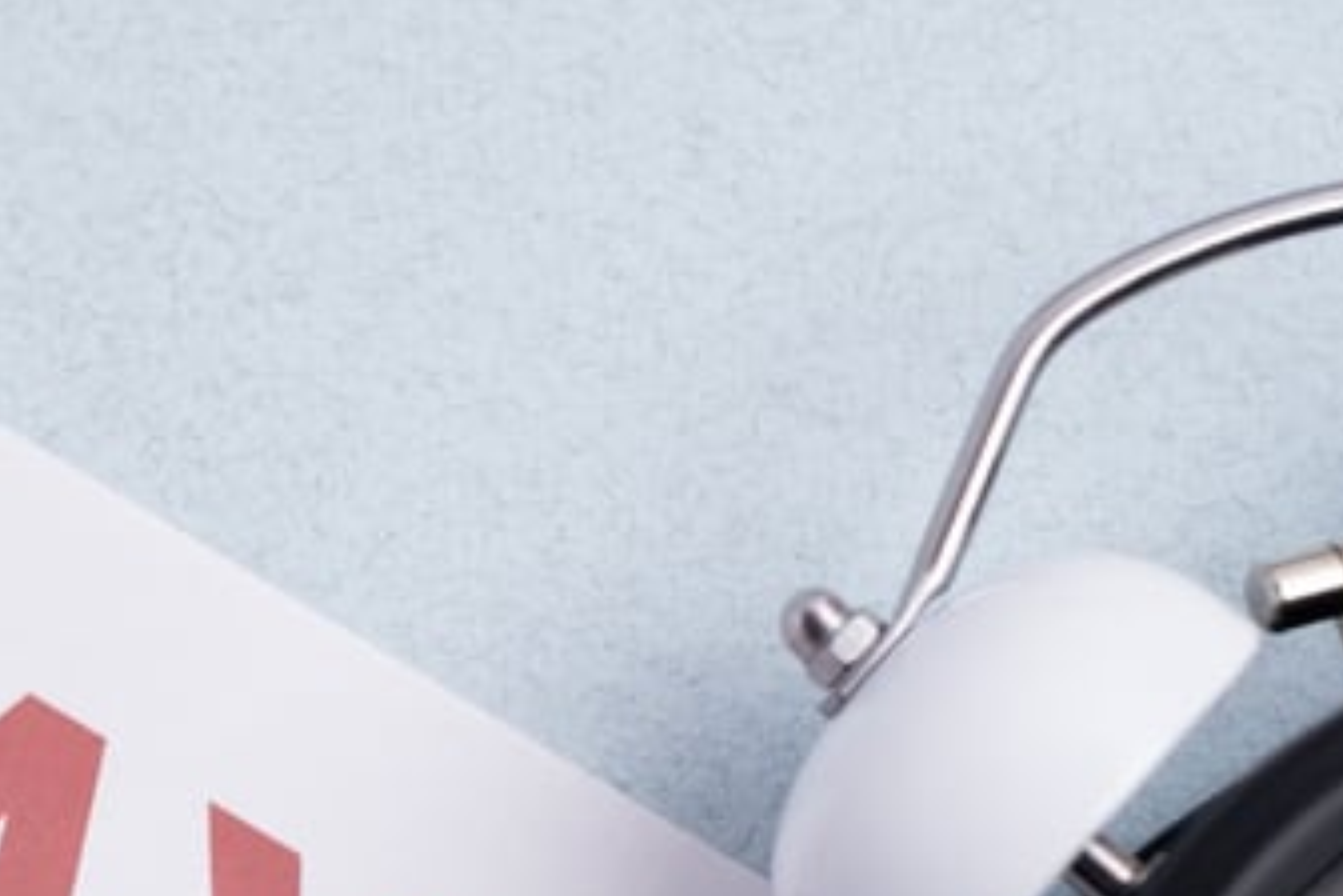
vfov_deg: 11.2
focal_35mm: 121
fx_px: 4514
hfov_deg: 16.7
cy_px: 946
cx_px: 124
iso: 160
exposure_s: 1/60
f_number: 4
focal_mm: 35
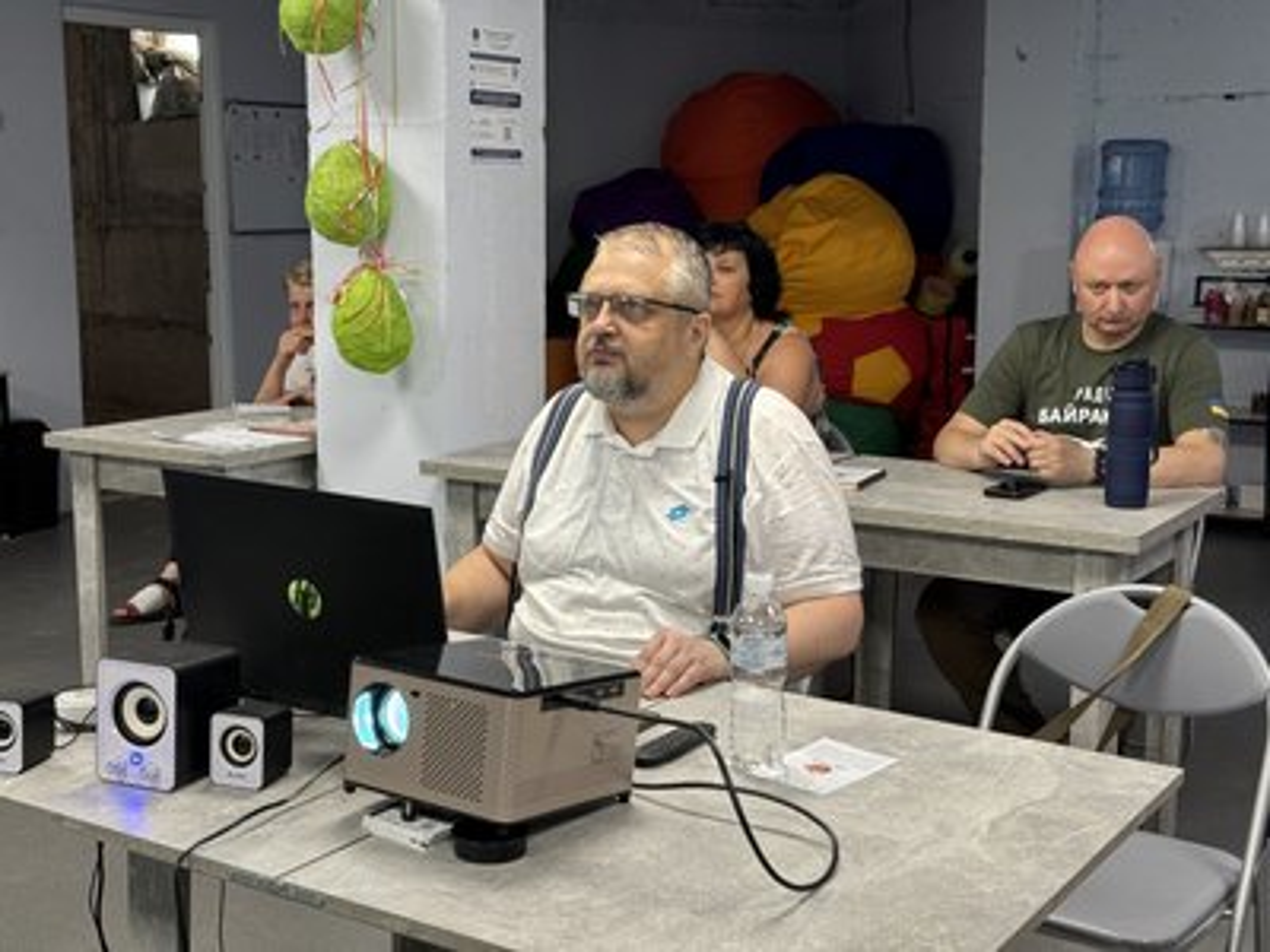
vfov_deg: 30.3
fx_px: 1761
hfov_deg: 39.7
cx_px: 635
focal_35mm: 48
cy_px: 476
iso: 160
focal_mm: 6.86
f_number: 1.78
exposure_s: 1/50
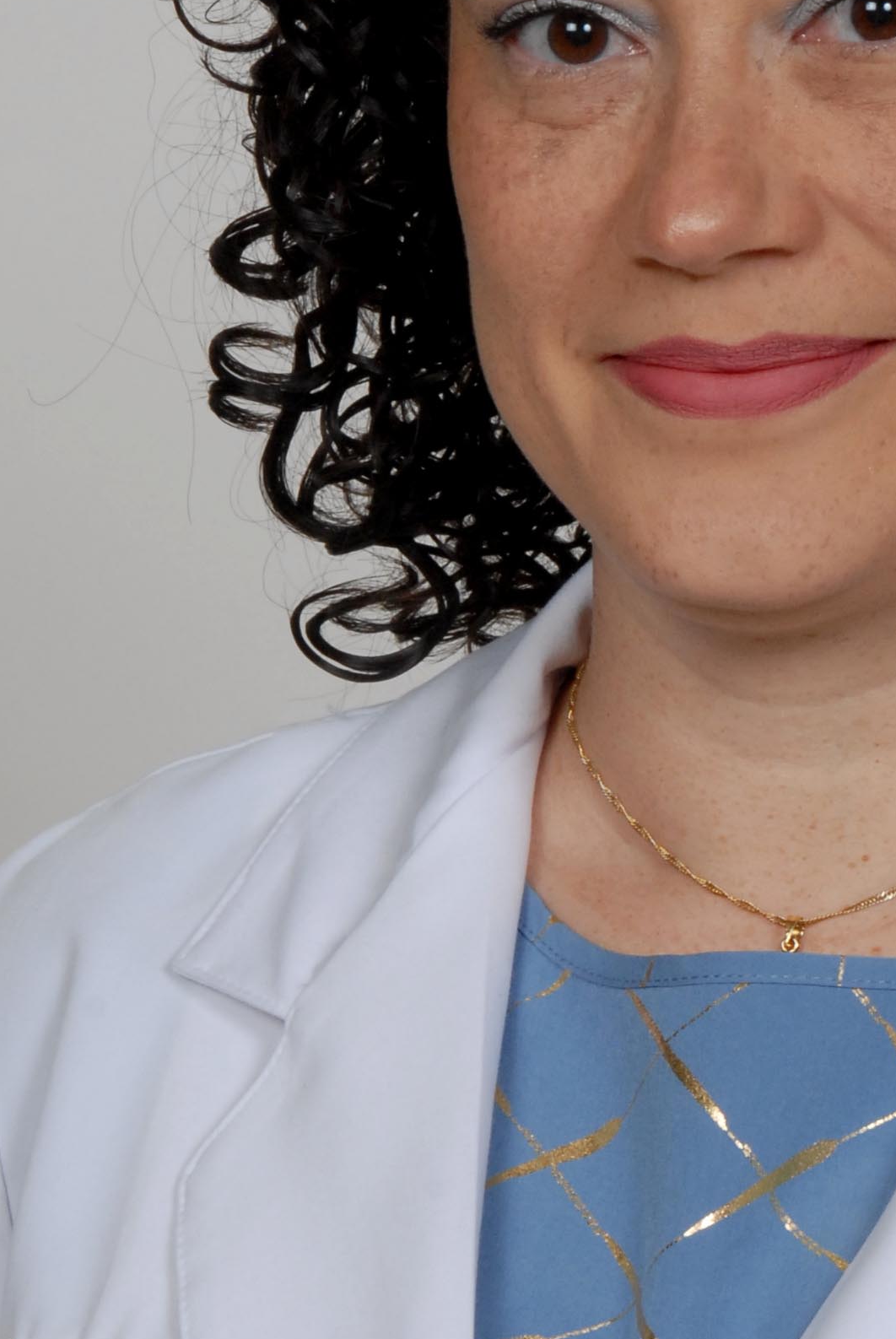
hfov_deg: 6.7
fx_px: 7633
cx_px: 794
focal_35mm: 205
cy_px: 690
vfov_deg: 10.0
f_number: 13
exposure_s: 1/125
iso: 400
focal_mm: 56
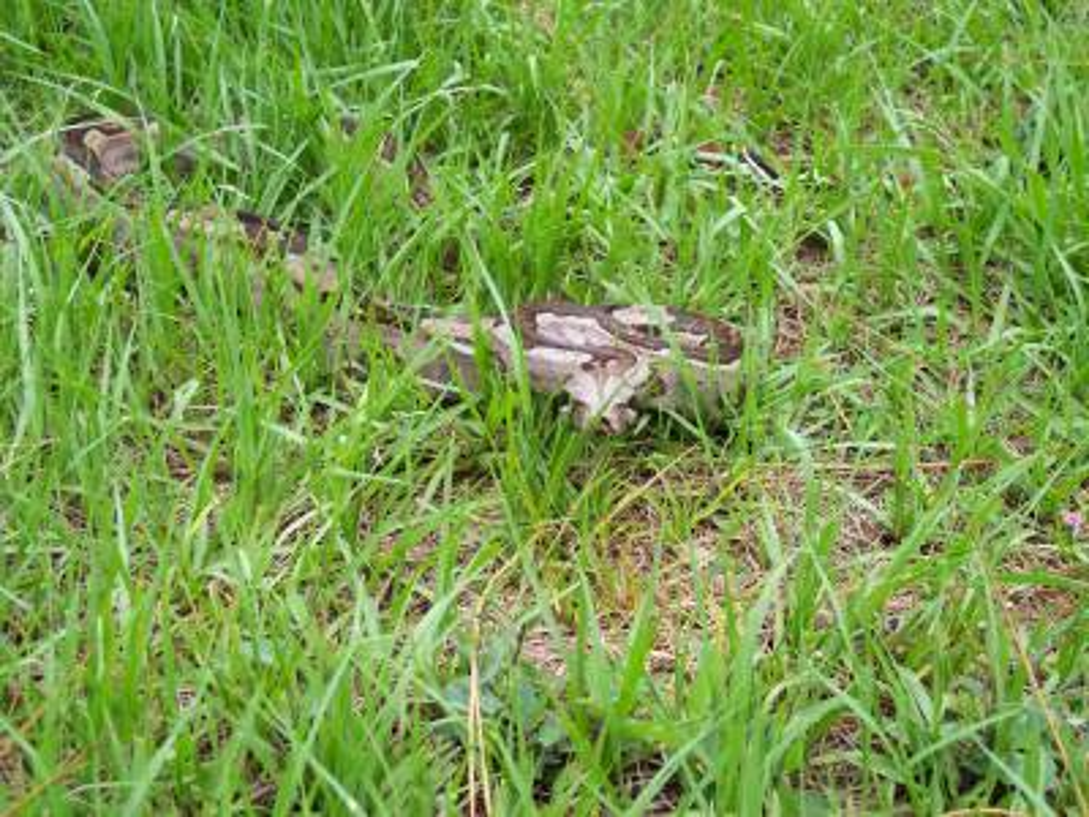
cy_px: 408
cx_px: 544
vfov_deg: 23.3
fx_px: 1982
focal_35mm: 63
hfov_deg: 30.7
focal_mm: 13.3
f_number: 3.4
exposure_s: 1/350
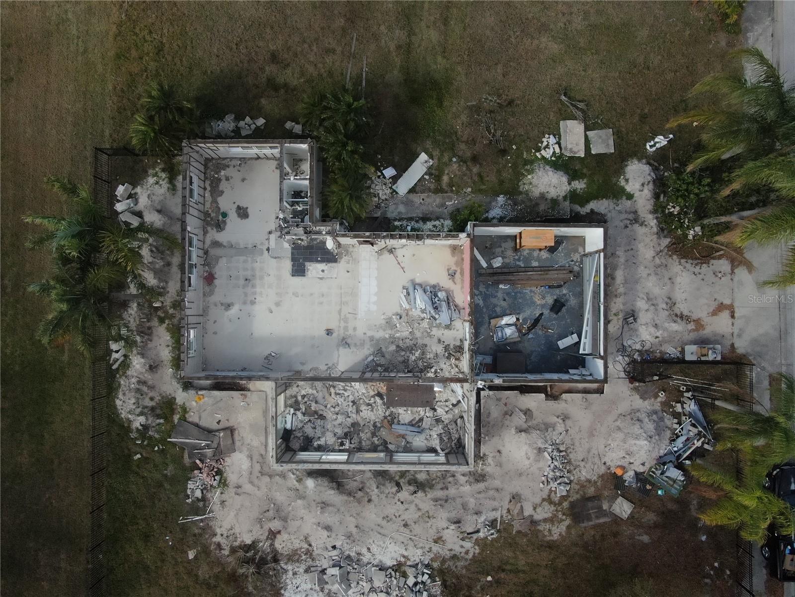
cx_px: 398
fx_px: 551
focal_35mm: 24
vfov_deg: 56.8
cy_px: 298
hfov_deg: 71.6
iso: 400
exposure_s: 1/4000
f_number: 2.8
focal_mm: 4.39
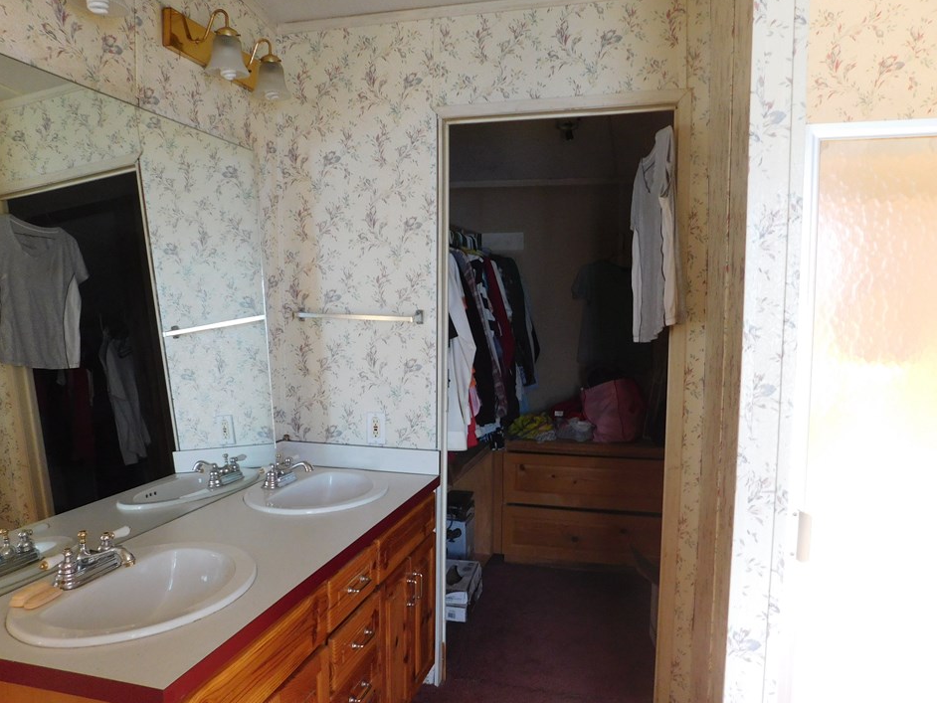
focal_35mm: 25
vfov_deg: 54.9
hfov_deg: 69.4
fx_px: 677
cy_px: 353
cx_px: 475
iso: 250
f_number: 3
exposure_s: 1/30
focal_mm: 4
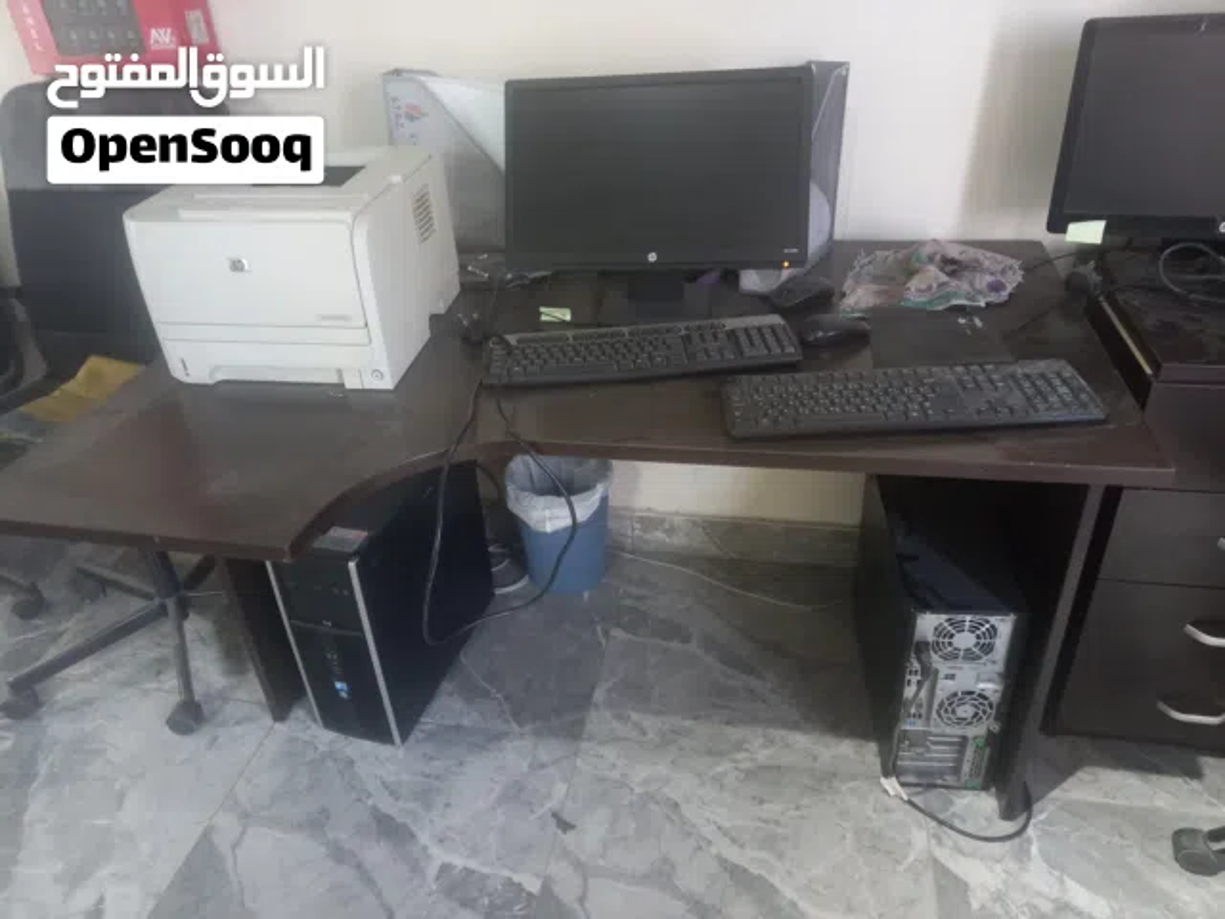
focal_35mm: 25
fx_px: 885
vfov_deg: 54.9
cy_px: 460
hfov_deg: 69.4
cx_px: 612
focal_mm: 4.6
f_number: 2
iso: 320
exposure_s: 1/25
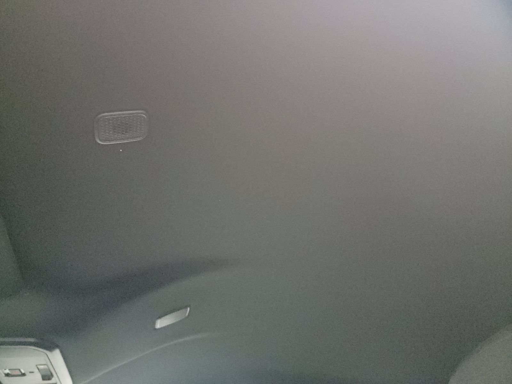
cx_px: 256
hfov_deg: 71.6
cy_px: 192
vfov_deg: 56.8
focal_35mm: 24
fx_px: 355
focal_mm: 6.7
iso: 5062
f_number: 1.8
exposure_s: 1/50
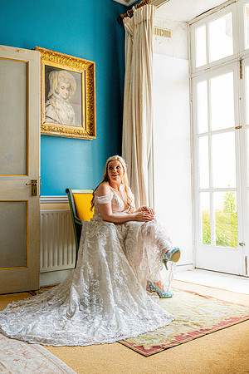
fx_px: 363
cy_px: 187
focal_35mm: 35
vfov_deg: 54.4
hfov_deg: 37.9
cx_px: 124
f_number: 7.1
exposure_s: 1/160
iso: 1000
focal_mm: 35
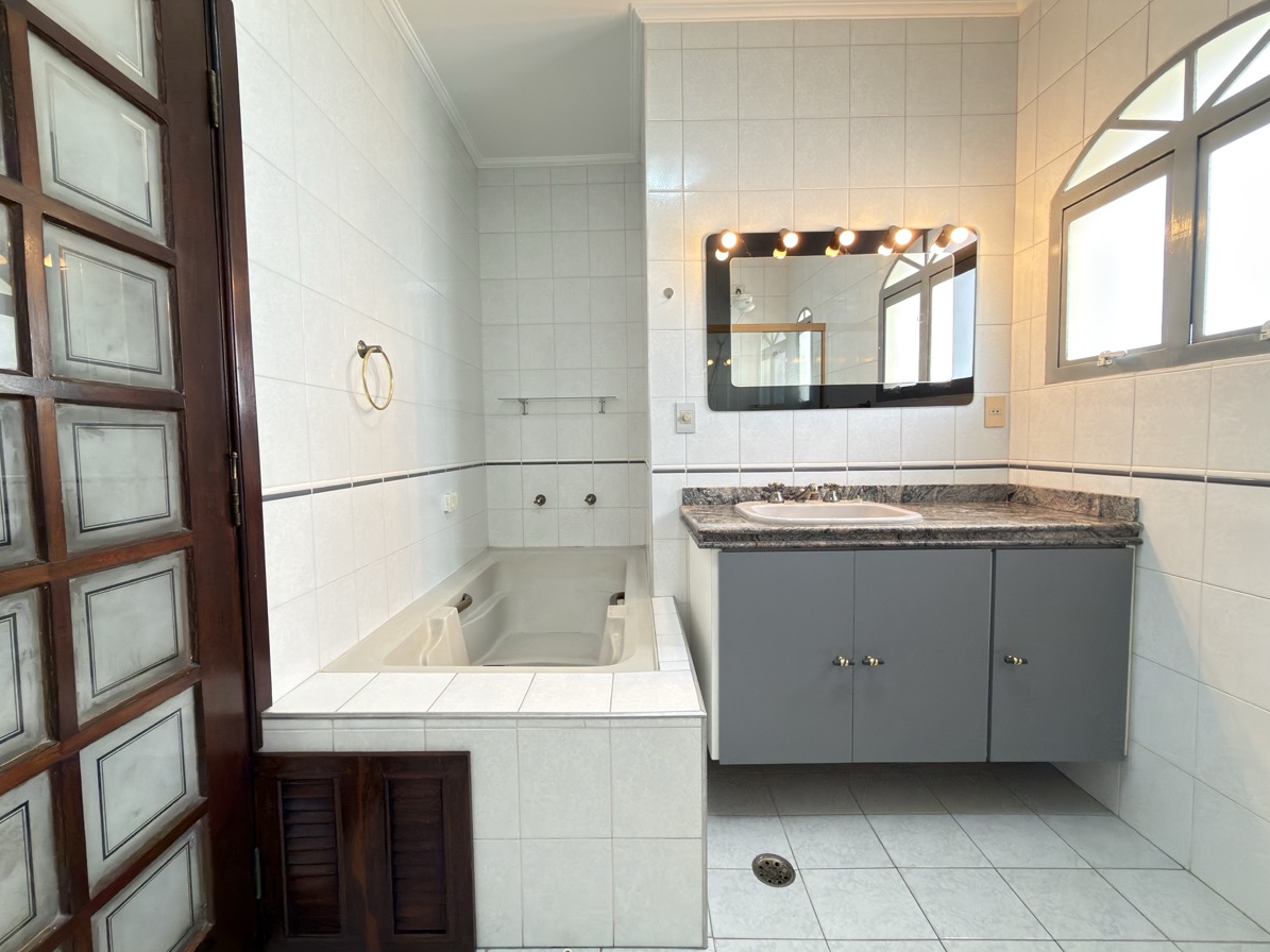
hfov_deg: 98.2
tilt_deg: -3.4
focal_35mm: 15
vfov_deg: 81.7
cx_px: 626
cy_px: 470
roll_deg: +1.1
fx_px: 550
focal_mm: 2.22
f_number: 2.2
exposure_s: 1/30
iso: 200
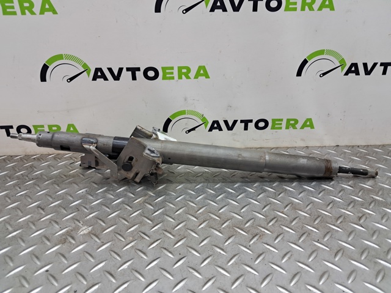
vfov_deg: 51.3
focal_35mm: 27
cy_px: 146
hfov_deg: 65.4
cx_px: 196
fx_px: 305
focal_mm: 4
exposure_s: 1/50
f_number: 1.8
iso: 80
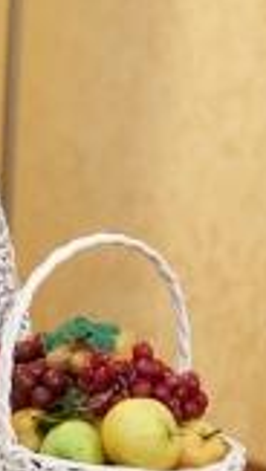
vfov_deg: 15.5
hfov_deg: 8.6
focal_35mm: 138
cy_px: 124
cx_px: -160
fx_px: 1726
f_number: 2.8
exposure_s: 1/200
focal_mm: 48
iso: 400
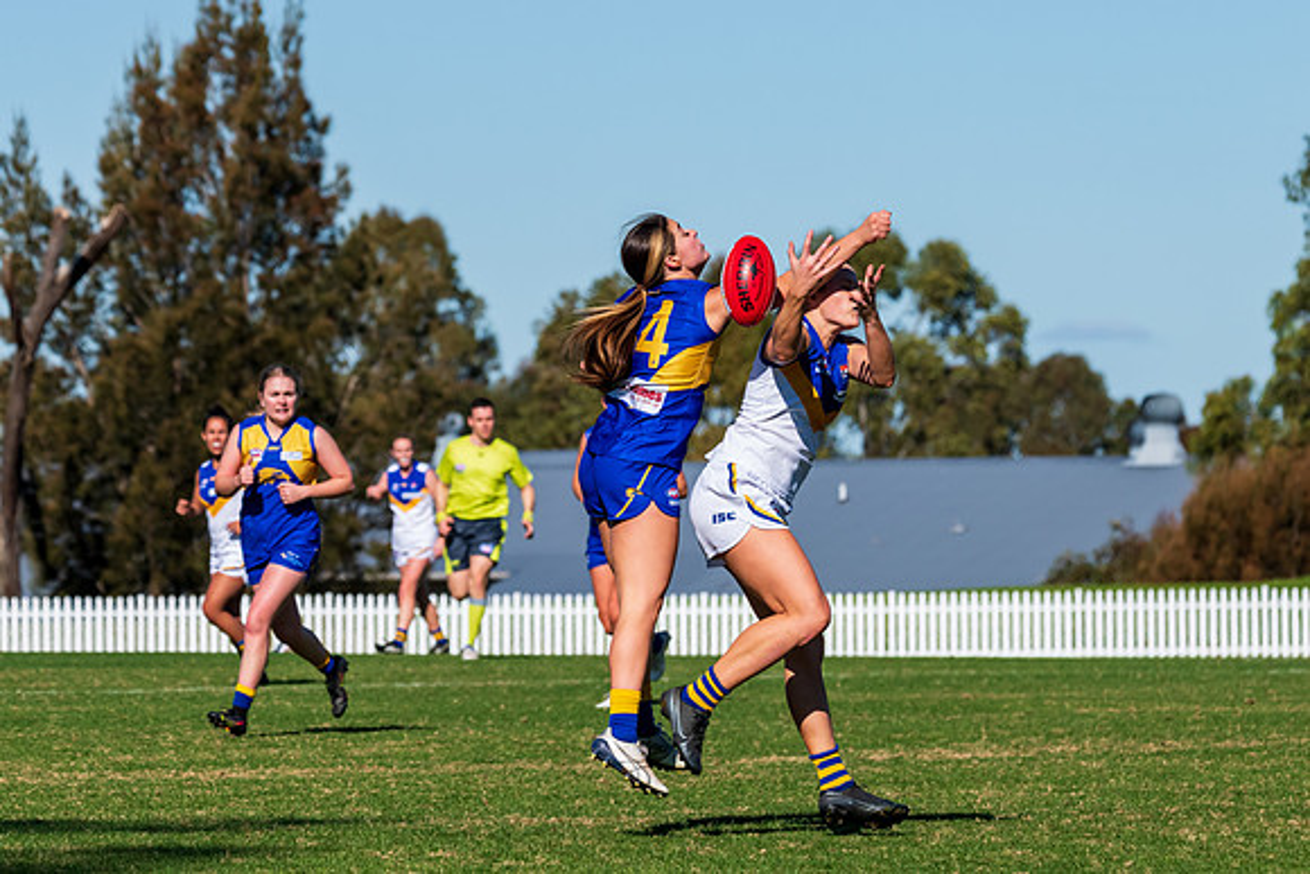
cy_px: 370
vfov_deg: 4.6
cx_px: 756
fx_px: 10919
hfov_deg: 6.9
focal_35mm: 300
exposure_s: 1/1600
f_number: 11
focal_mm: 260
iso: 800
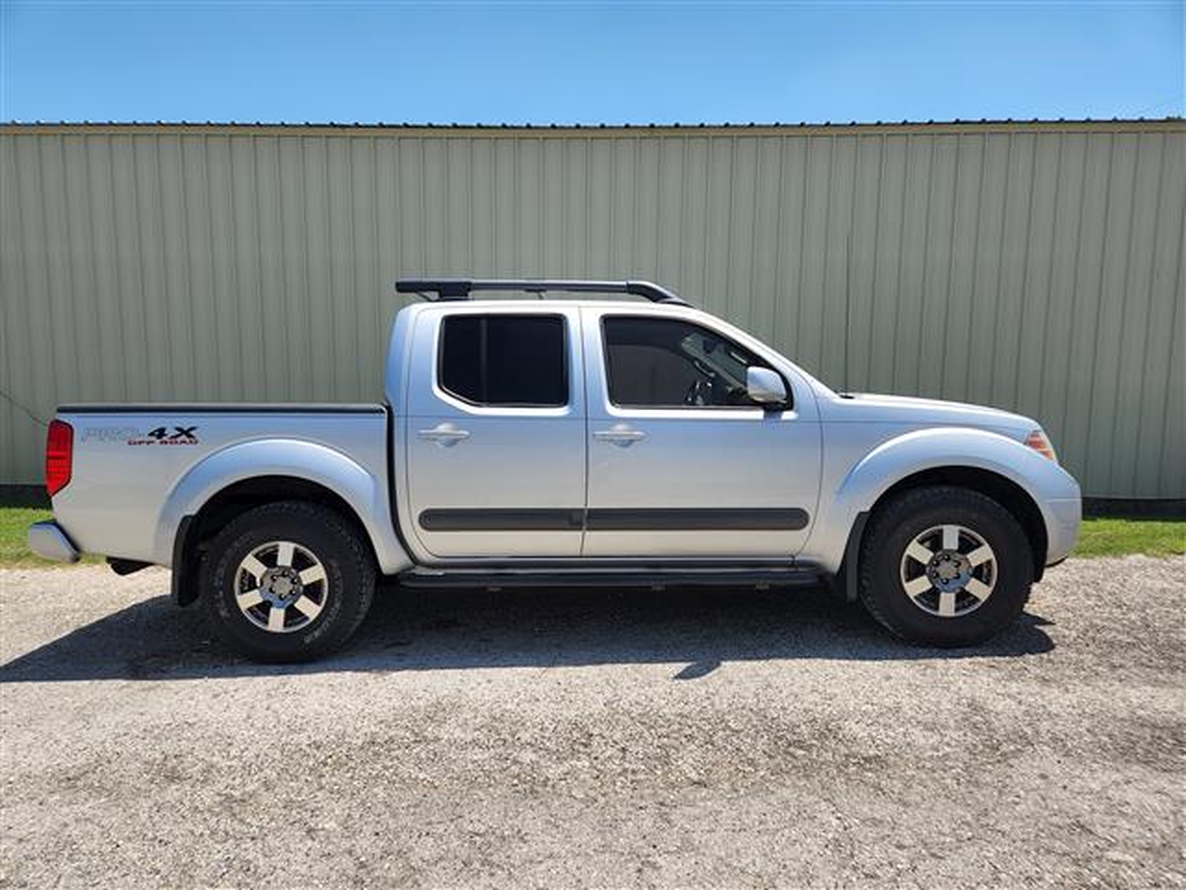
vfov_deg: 58.9
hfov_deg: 73.9
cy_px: 445
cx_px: 593
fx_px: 788
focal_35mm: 23
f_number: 1.8
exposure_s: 1/1232
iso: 20
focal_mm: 5.4
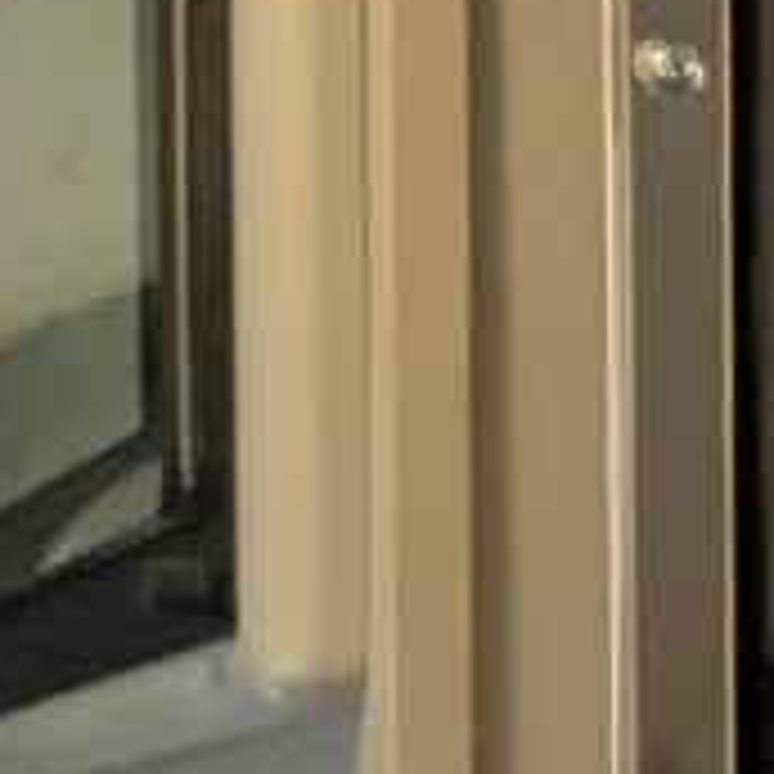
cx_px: 2437
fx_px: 2909
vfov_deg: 14.5
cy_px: 999
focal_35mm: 115
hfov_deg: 10.2
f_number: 2.2
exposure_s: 1/245
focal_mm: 2.35
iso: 306
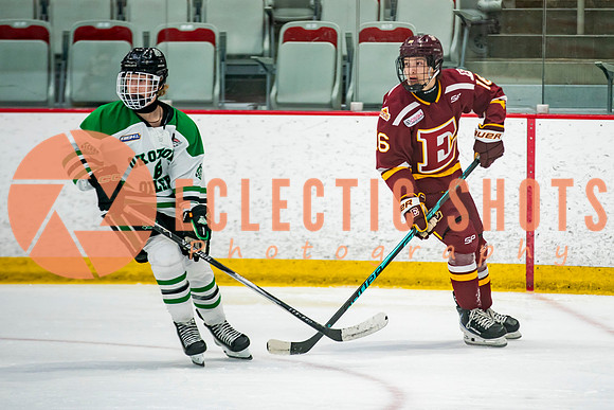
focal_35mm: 292
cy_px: 165
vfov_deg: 4.7
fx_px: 4983
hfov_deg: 7.0
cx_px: 429
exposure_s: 1/640
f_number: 2.8
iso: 1250
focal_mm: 200
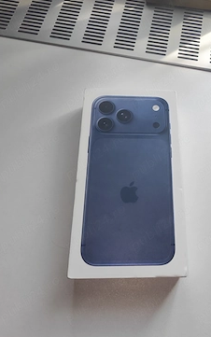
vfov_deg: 68.4
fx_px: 248
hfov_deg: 45.8
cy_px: 172
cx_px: 128
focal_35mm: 27
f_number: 2
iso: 64
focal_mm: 1.82
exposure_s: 1/50
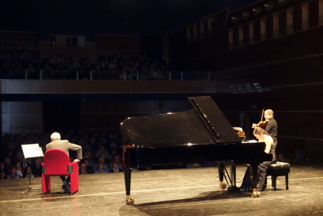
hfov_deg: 38.9
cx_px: 162
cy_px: 108
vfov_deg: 26.5
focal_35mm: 51
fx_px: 458
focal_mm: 19.1
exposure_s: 1/30
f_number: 3.2
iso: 1250
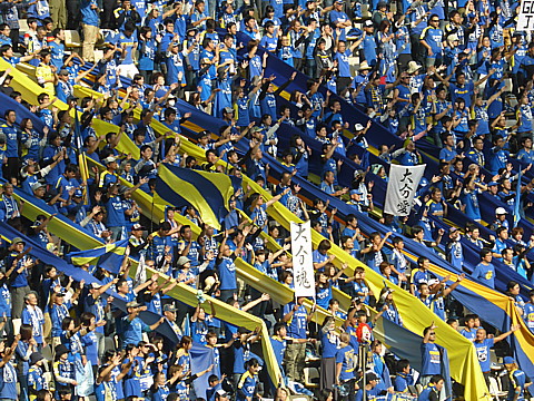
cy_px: 200
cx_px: 267
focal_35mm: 370
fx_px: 5708
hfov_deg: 5.4
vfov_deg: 4.0
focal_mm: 60
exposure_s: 1/250
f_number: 5.9
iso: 100
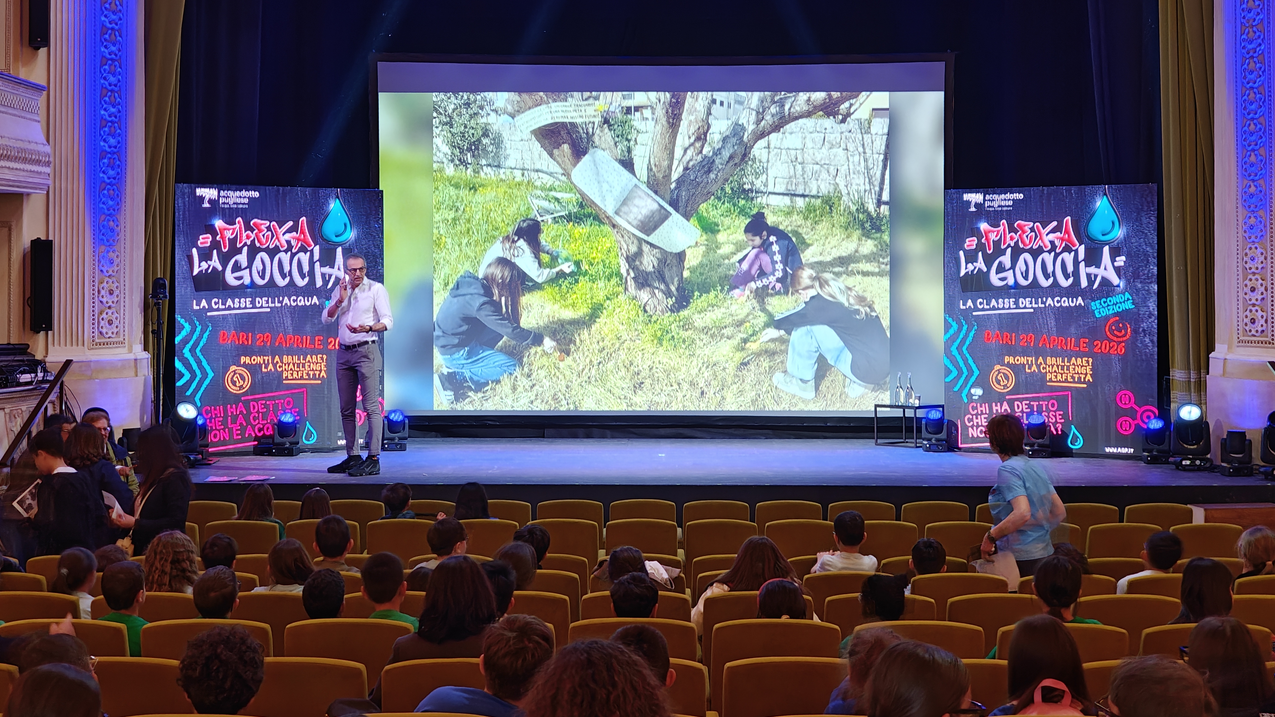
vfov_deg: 23.0
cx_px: 637
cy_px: 272
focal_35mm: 52
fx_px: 1758
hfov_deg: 39.9
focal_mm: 7.1
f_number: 2
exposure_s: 1/61
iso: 640
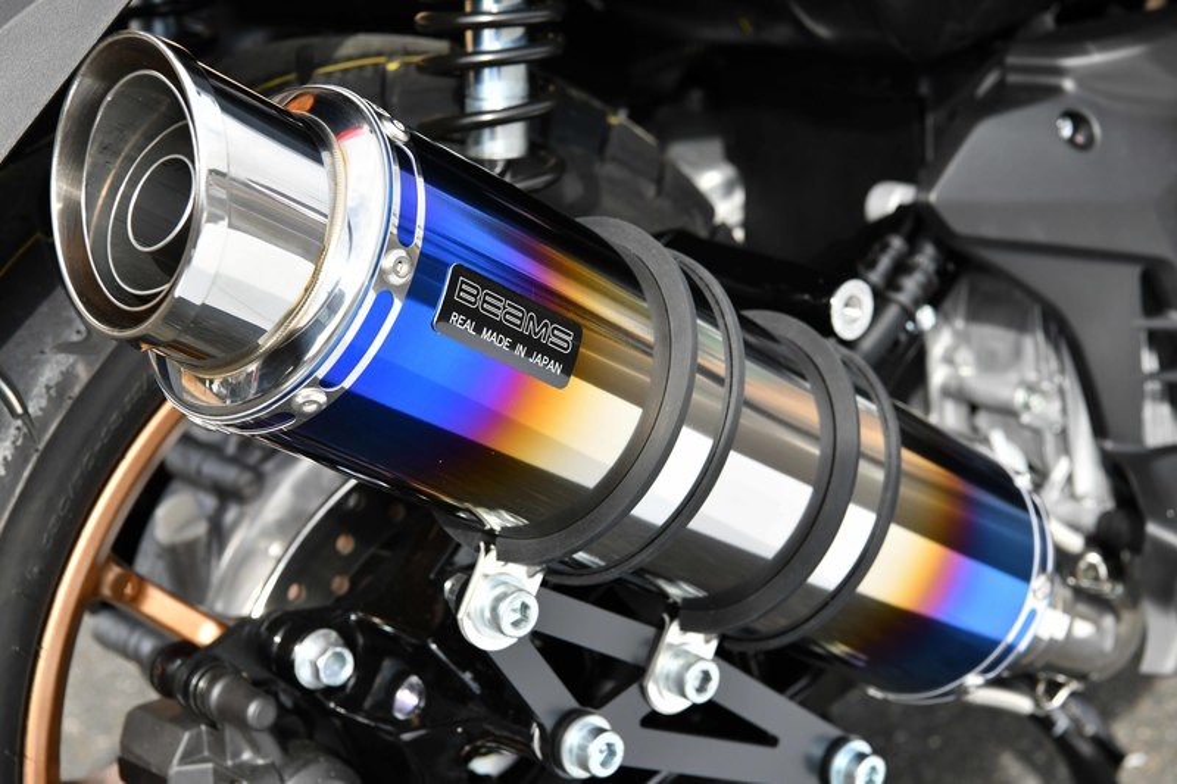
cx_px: 588
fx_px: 2288
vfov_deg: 19.4
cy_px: 392
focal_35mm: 70
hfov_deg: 28.8
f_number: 10
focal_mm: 70
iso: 640
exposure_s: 1/500
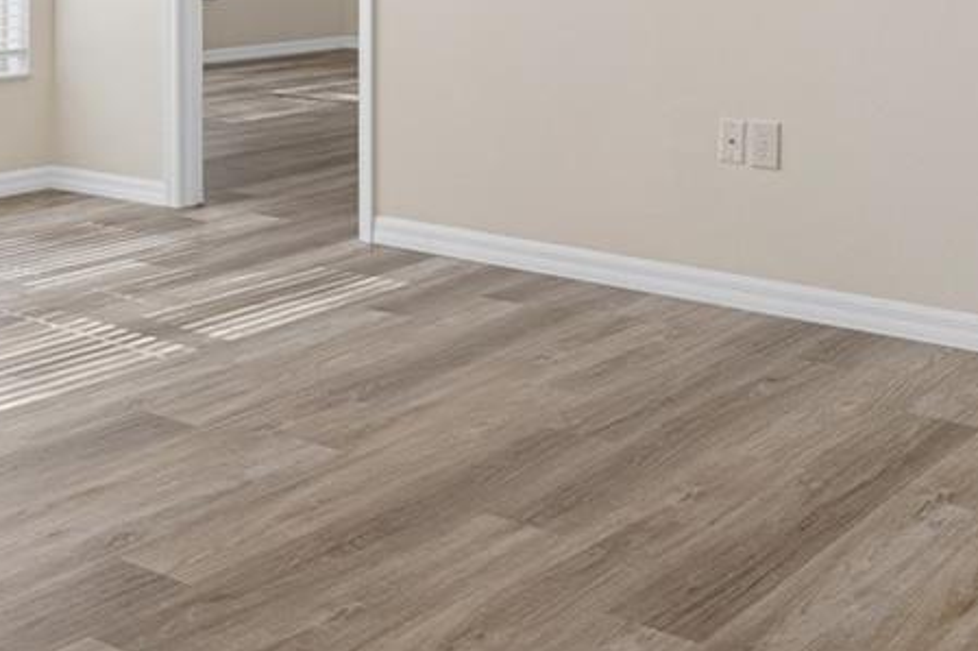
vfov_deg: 22.5
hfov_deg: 34.9
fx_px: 1548
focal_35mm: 57
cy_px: -46
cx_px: 383
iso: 400
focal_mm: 16
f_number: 8
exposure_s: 1/2500
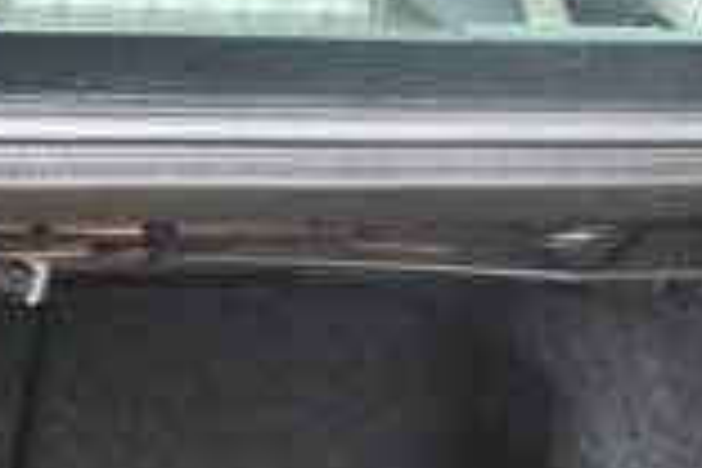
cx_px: 292
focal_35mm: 148
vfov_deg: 8.9
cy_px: 817
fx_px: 2886
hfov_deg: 13.9
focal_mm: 24
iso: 1250
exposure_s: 1/125
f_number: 3.8
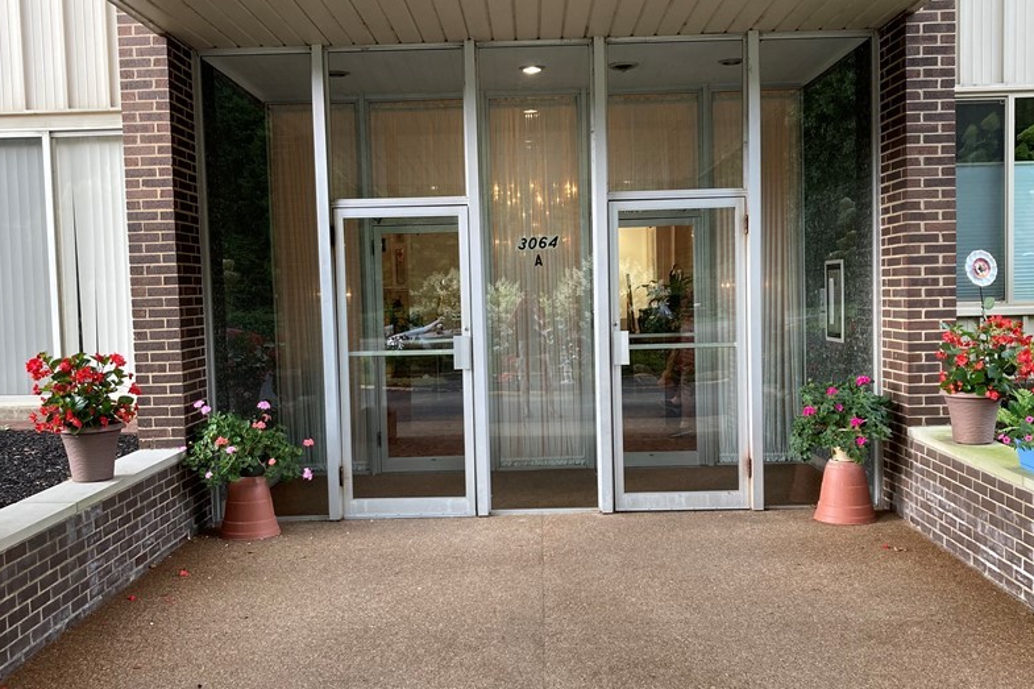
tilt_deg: -2.3
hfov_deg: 50.7
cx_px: 508
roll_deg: +0.5
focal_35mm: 38
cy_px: 352
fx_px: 1091
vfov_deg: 35.0
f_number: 1.8
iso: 50
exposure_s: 1/60
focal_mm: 3.99
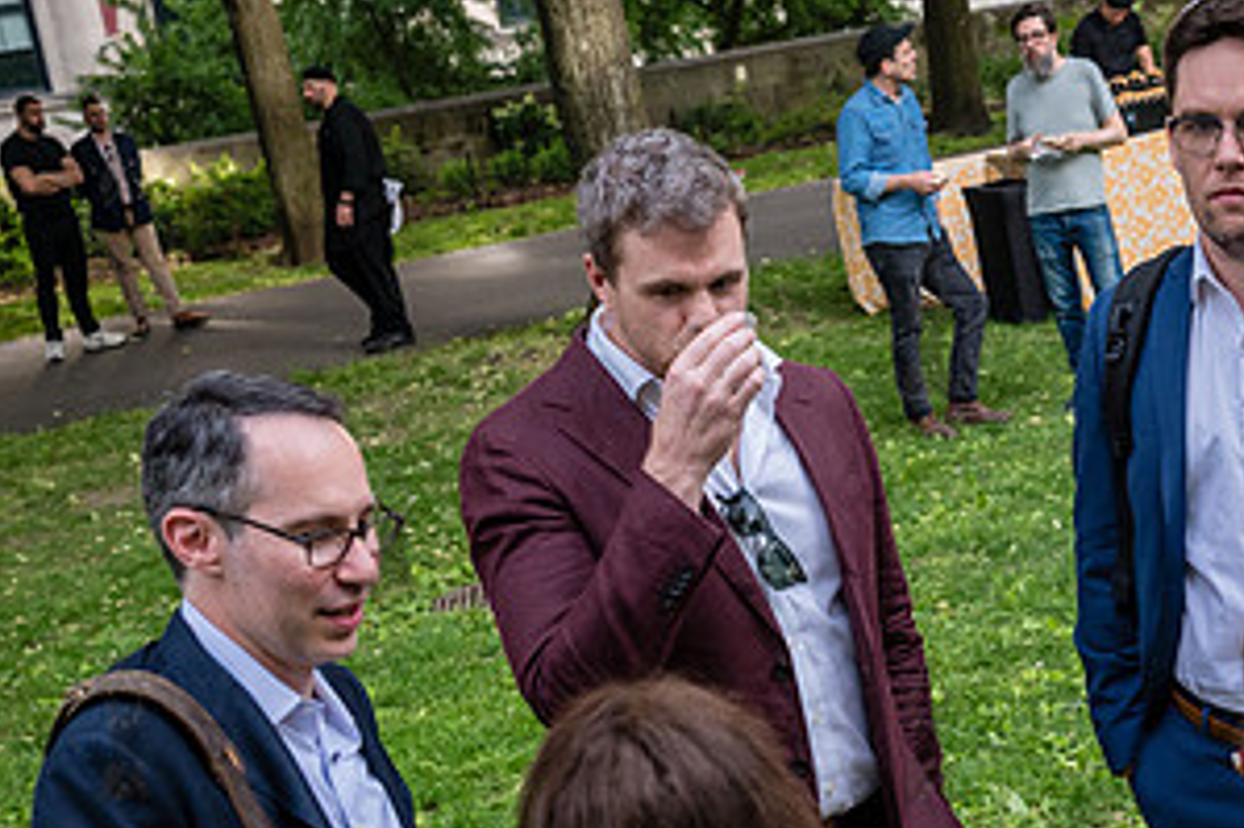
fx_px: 2348
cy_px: 728
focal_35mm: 68
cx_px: 924
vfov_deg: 19.7
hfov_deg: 29.2
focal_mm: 35
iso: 1600
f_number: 4
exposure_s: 1/1000
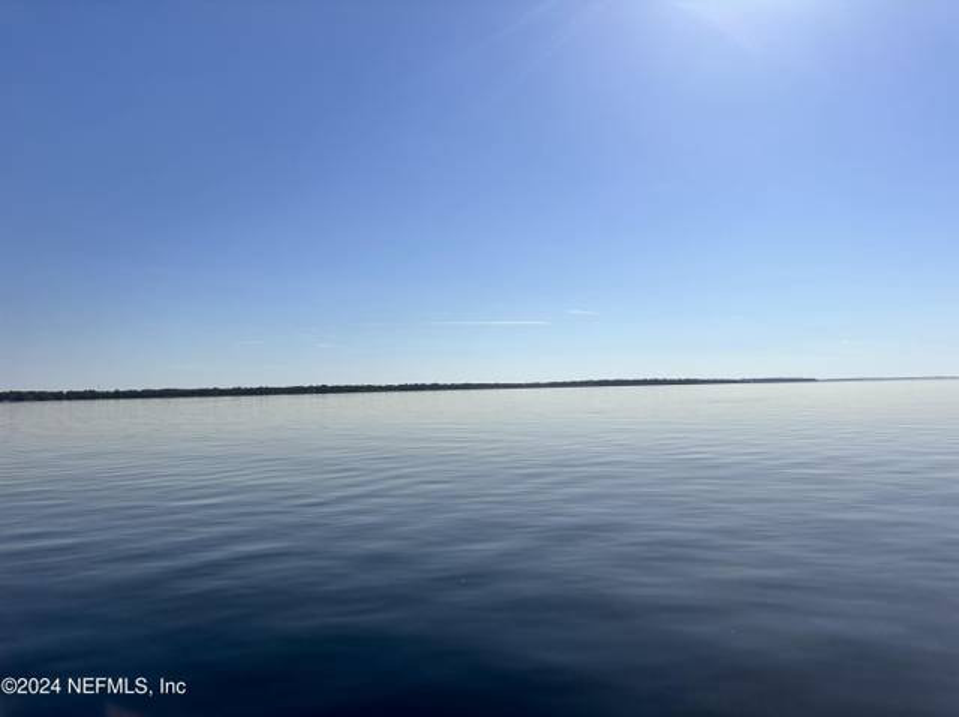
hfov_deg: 71.6
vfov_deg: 56.8
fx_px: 664
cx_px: 480
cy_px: 358
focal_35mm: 24
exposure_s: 1/15625
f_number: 1.78
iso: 80
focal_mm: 6.86
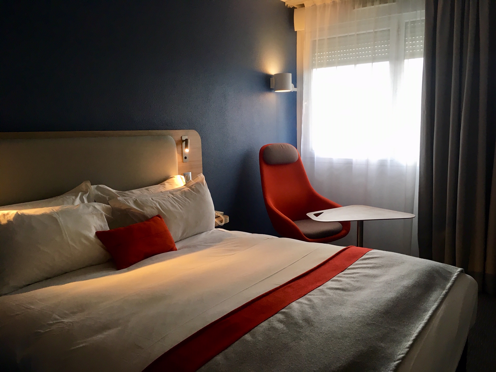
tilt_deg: -9.7
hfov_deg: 61.7
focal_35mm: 29
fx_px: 416
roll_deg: +0.5
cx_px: 248
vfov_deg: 48.2
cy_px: 186
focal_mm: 4.15
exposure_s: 1/33
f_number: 2.2
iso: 32
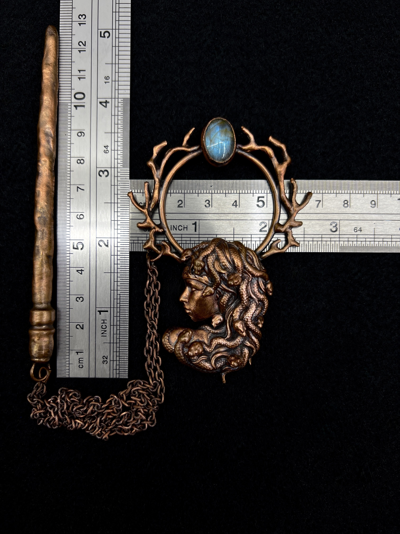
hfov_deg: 53.1
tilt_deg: -88.9
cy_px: 267
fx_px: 401
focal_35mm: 26
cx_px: 200
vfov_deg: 67.3
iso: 32
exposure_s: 1/110
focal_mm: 5.7
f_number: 1.5
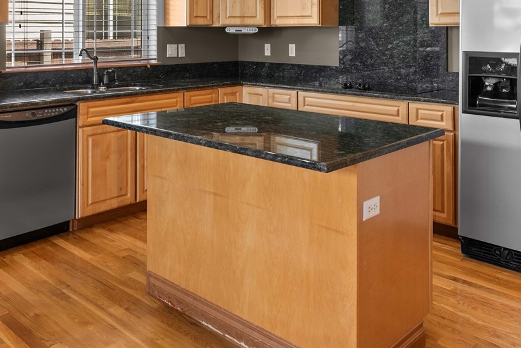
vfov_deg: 35.6
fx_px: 507
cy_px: 33
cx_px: 218
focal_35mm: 35
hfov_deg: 54.2
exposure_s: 1/5
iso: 200
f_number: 7.1
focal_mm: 17
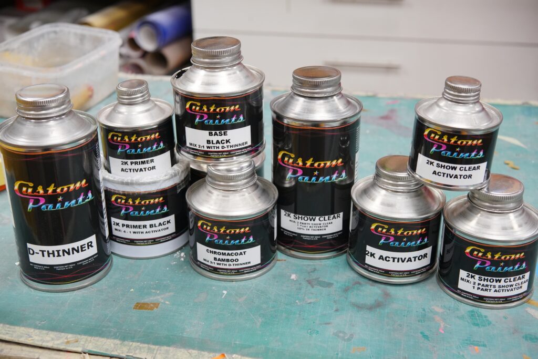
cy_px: 180
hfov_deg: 39.6
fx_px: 747
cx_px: 269
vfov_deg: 27.0
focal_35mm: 50
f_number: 7.1
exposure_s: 1/100
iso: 2000
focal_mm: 50
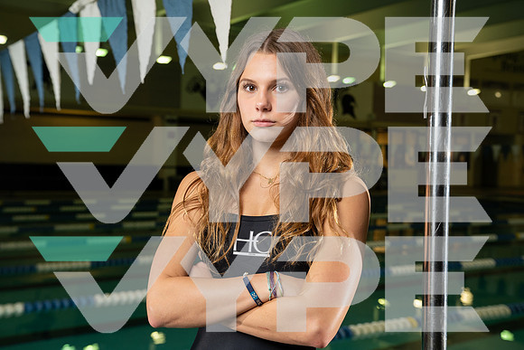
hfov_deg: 41.9
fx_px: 684
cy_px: 175
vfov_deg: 28.7
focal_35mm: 47
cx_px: 262
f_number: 4.5
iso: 640
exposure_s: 1/250
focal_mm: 47
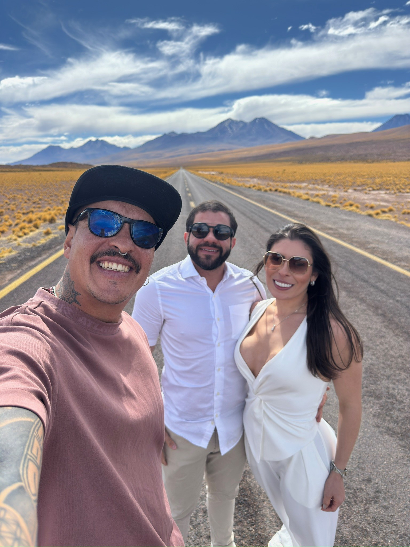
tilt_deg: -15.5
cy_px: 274
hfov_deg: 56.8
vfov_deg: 71.6
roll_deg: +0.9
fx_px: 379
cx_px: 205
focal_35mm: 24
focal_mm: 6.76
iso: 100
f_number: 1.78
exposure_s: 1/2882
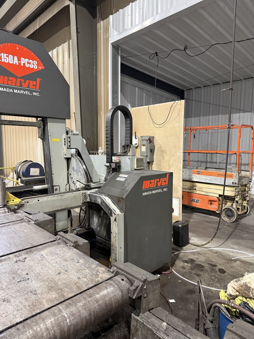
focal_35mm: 24
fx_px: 235
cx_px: 127
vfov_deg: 71.6
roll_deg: +0.4
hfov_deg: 56.8
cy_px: 170
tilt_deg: -4.6
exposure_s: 1/60
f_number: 1.78
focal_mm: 6.76
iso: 500
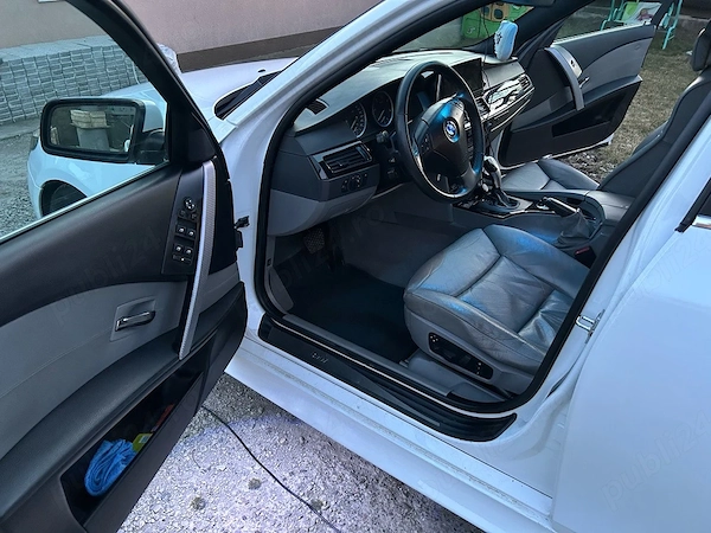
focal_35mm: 26
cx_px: 356
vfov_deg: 53.1
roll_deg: -2.1
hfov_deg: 67.3
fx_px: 534
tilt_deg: -32.0
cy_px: 266
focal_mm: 5.7
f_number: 1.5
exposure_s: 1/40
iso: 640
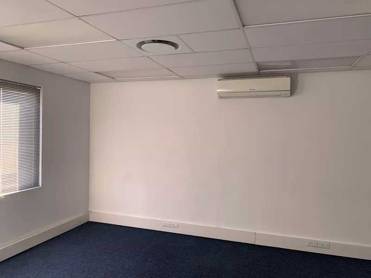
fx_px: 279
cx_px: 186
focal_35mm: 26
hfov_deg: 67.3
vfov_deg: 53.1
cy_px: 139
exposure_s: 1/68
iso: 100
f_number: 1.8
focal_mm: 4.25
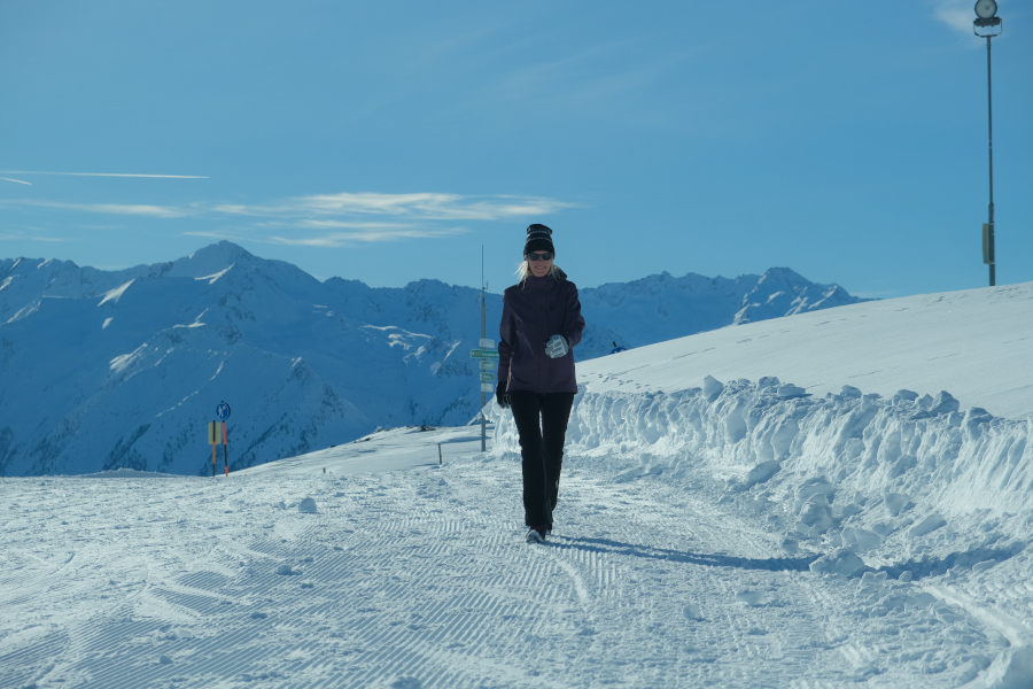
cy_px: 344
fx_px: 2381
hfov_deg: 24.5
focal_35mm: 83
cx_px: 516
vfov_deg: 16.5
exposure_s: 1/2000
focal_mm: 55
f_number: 5.6
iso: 400
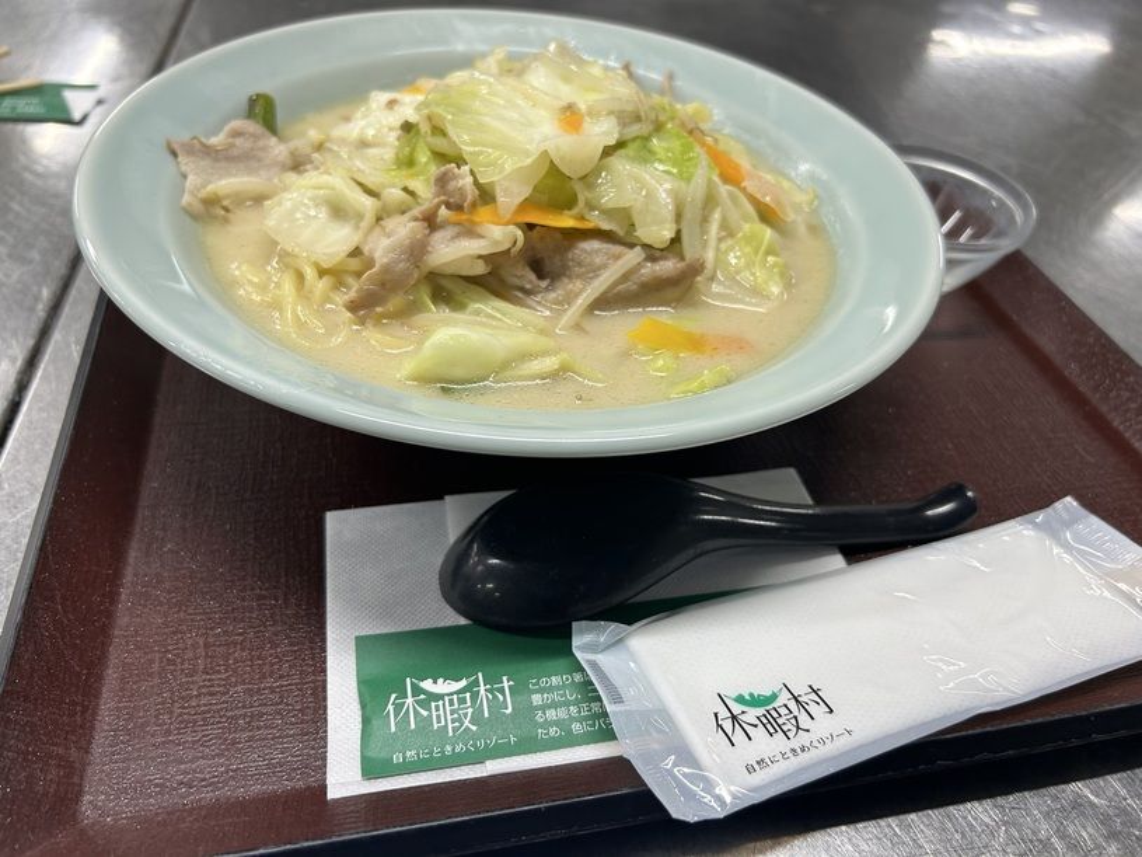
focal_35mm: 26
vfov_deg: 53.1
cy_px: 428
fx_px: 858
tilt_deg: -41.9
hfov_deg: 67.3
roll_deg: -7.3
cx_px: 571
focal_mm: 5.7
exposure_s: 1/100
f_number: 1.5
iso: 64
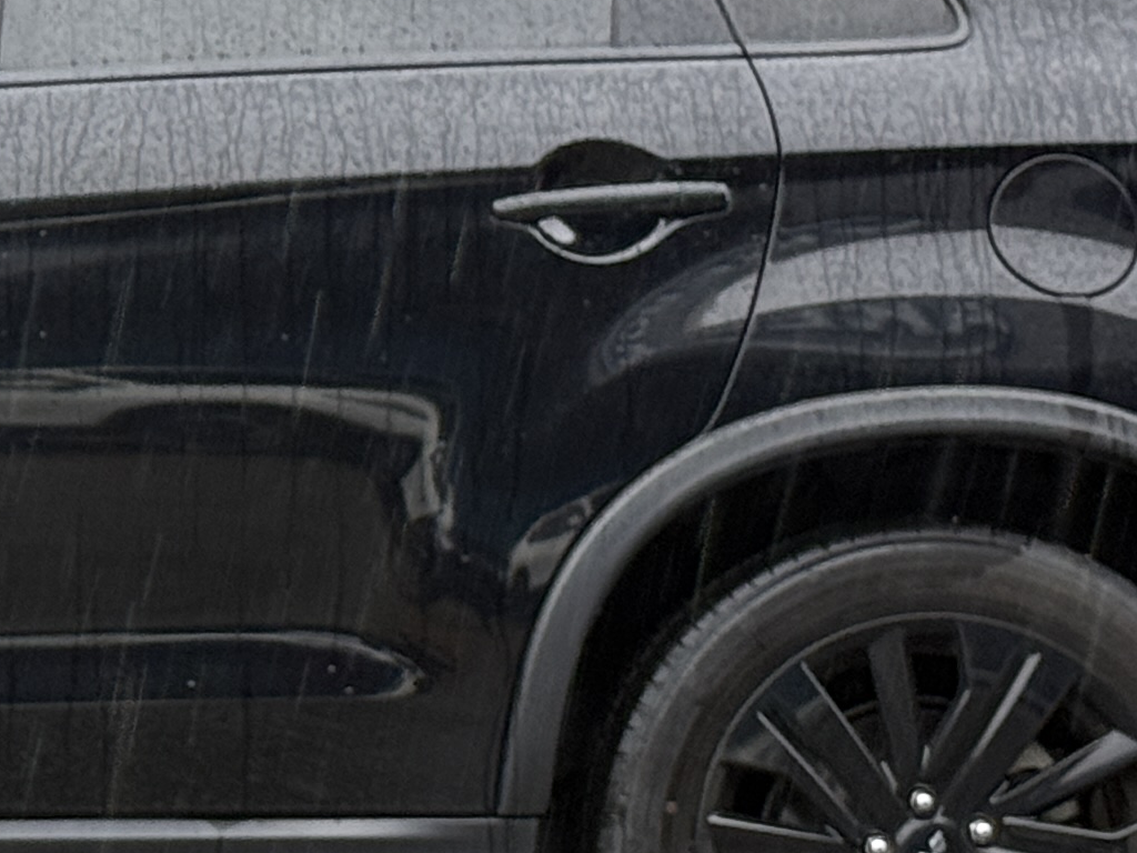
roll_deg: -0.8
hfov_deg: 10.2
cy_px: 312
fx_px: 6208
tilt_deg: +2.2
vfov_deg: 7.9
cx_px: -496
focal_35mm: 189
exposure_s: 1/108
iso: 100
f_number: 1.78
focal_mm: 6.76
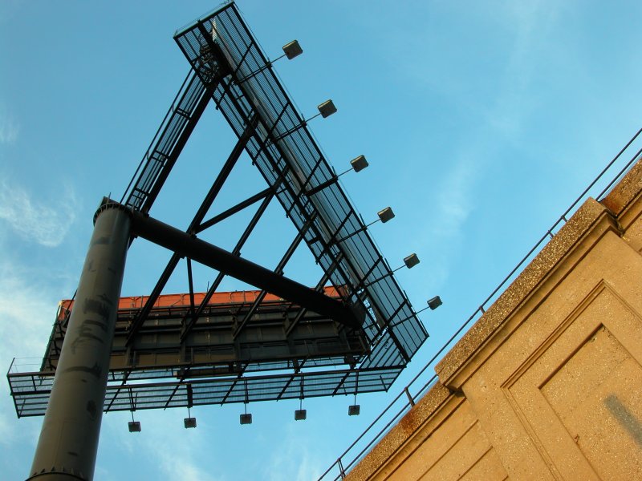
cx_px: 321
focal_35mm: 35
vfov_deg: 40.7
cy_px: 240
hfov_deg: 52.6
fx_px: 649
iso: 100
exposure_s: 1/80.2
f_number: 5.6
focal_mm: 8.9
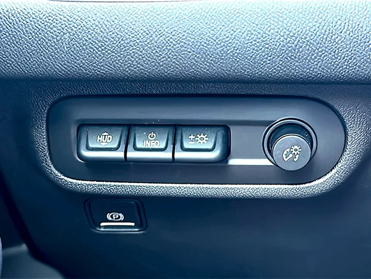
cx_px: 186
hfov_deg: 40.4
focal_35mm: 47
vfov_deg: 30.9
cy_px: 140
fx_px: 504
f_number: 1.78
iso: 640
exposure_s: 1/40
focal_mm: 6.86
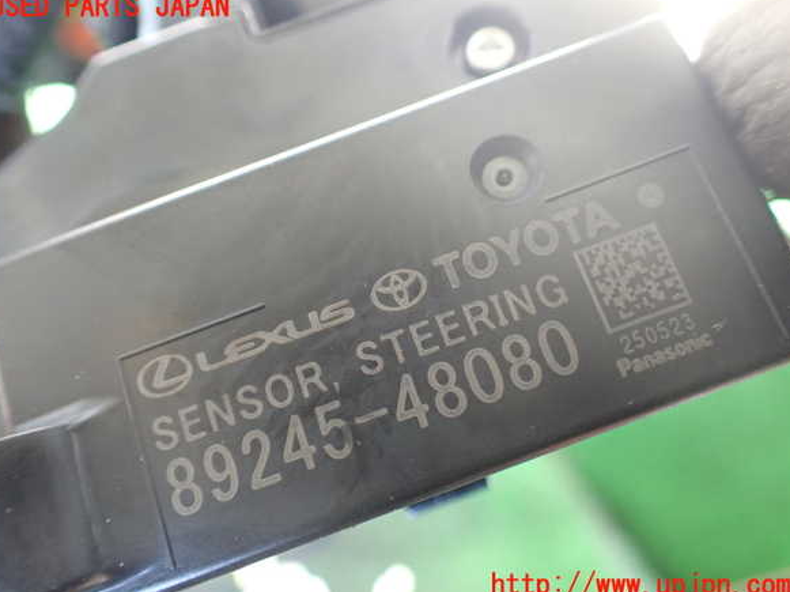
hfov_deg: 58.4
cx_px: 390
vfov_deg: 45.4
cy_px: 297
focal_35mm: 31
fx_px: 707
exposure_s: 1/100
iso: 800
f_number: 2.3
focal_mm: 5.4
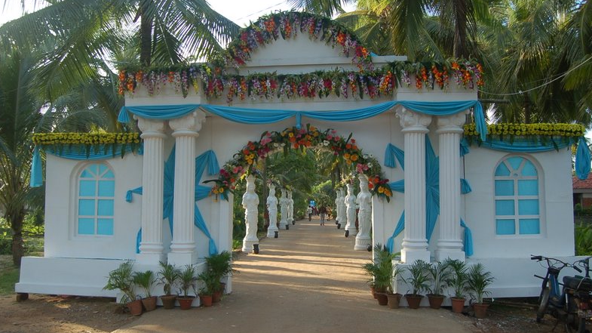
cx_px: 296
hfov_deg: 61.0
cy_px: 174
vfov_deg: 36.6
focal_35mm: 32
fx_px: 502
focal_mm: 20
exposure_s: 1/125
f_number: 5.6
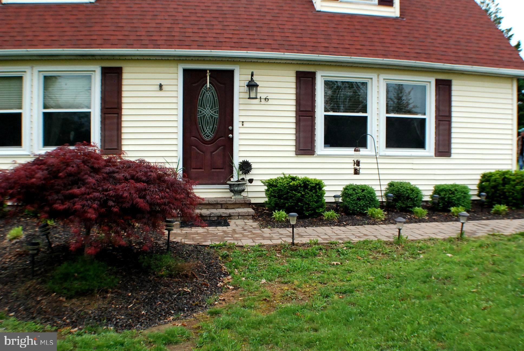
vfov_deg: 29.9
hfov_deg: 43.6
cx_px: 262
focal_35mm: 45
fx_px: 656
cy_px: 176
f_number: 9
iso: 1000
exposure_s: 1/320
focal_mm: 30
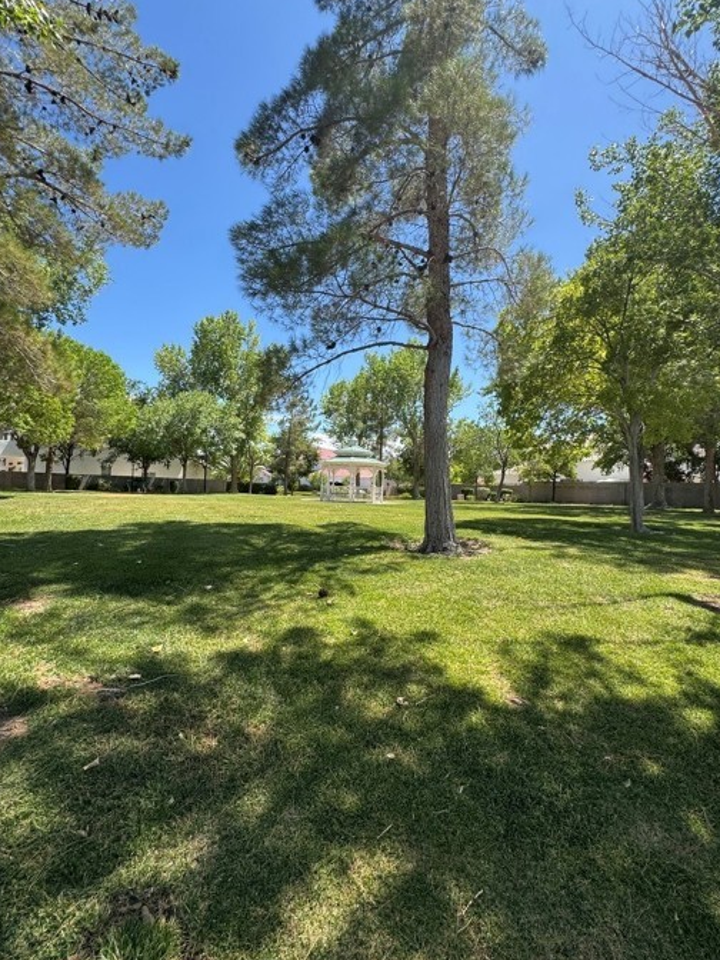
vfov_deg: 94.5
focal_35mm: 16
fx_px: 444
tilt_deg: +1.5
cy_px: 469
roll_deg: -1.3
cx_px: 354
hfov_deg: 78.1
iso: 40
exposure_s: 1/899
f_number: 2.2
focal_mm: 2.22
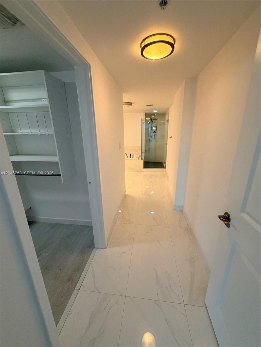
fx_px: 141
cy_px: 174
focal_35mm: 14
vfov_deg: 102.1
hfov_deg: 85.7
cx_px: 130
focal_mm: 2.22
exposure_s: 1/60
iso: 400
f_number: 2.2
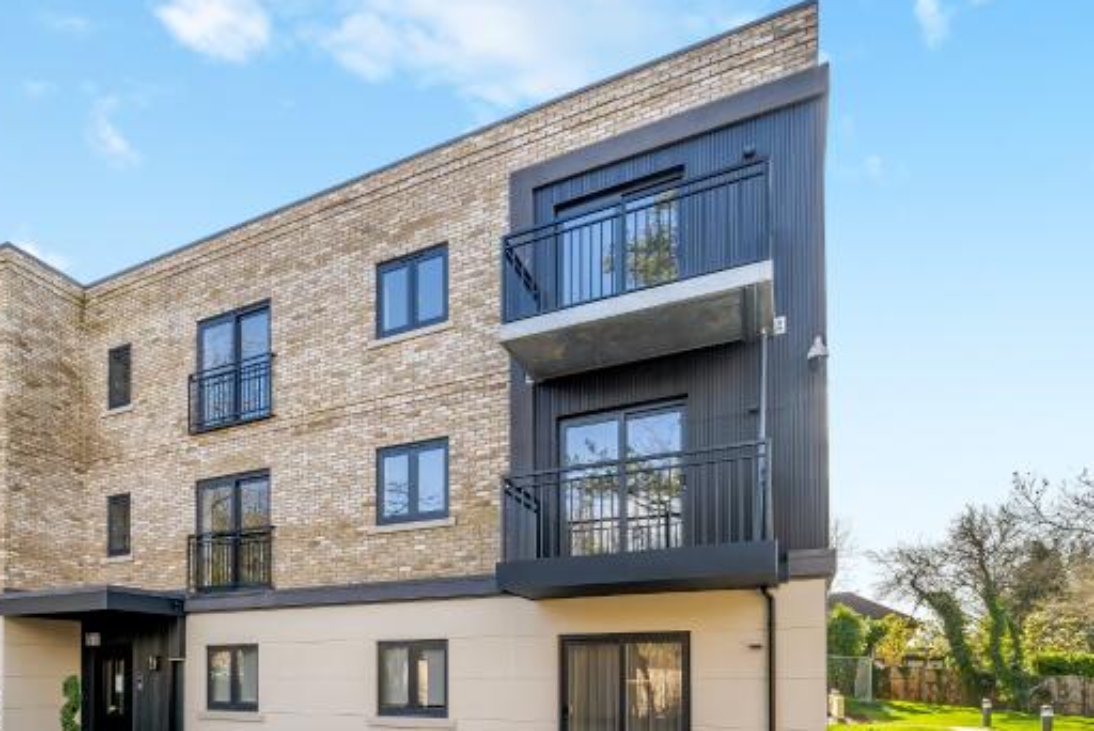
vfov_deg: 47.0
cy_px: 679
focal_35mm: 24
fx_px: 730
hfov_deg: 71.1
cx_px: 346
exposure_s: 1/125
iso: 200
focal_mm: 12
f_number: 8
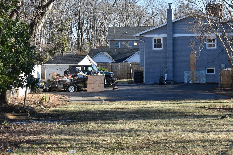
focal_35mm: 92
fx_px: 596
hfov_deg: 22.0
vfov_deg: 14.9
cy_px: 77
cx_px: 165
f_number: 6.3
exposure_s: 1/160
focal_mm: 42
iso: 100
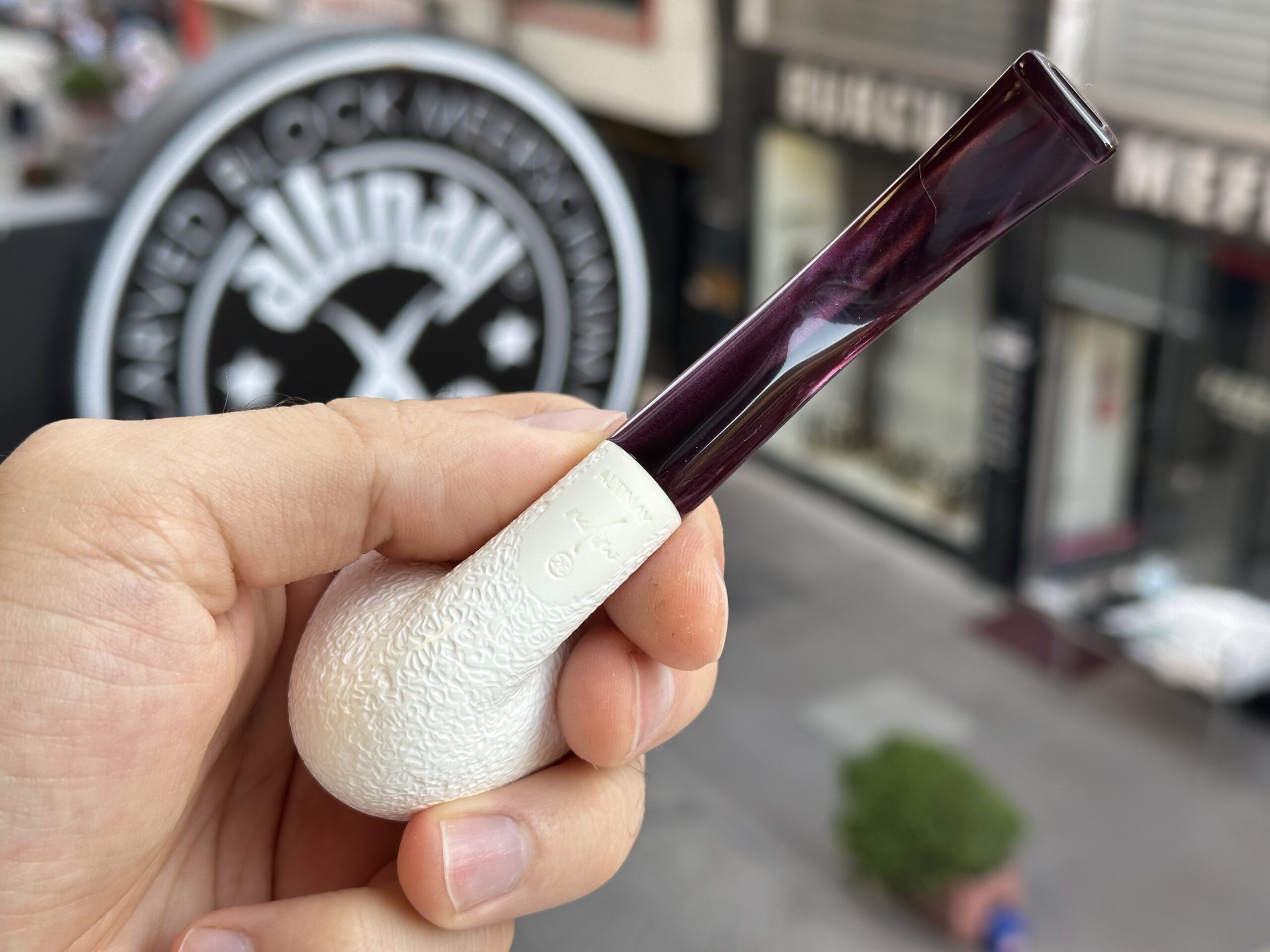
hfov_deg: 39.7
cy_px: 476
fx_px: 1761
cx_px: 635
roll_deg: +0.1
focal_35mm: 48
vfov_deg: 30.3
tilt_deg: -21.7
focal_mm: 6.86
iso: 64
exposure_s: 1/247
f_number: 1.78
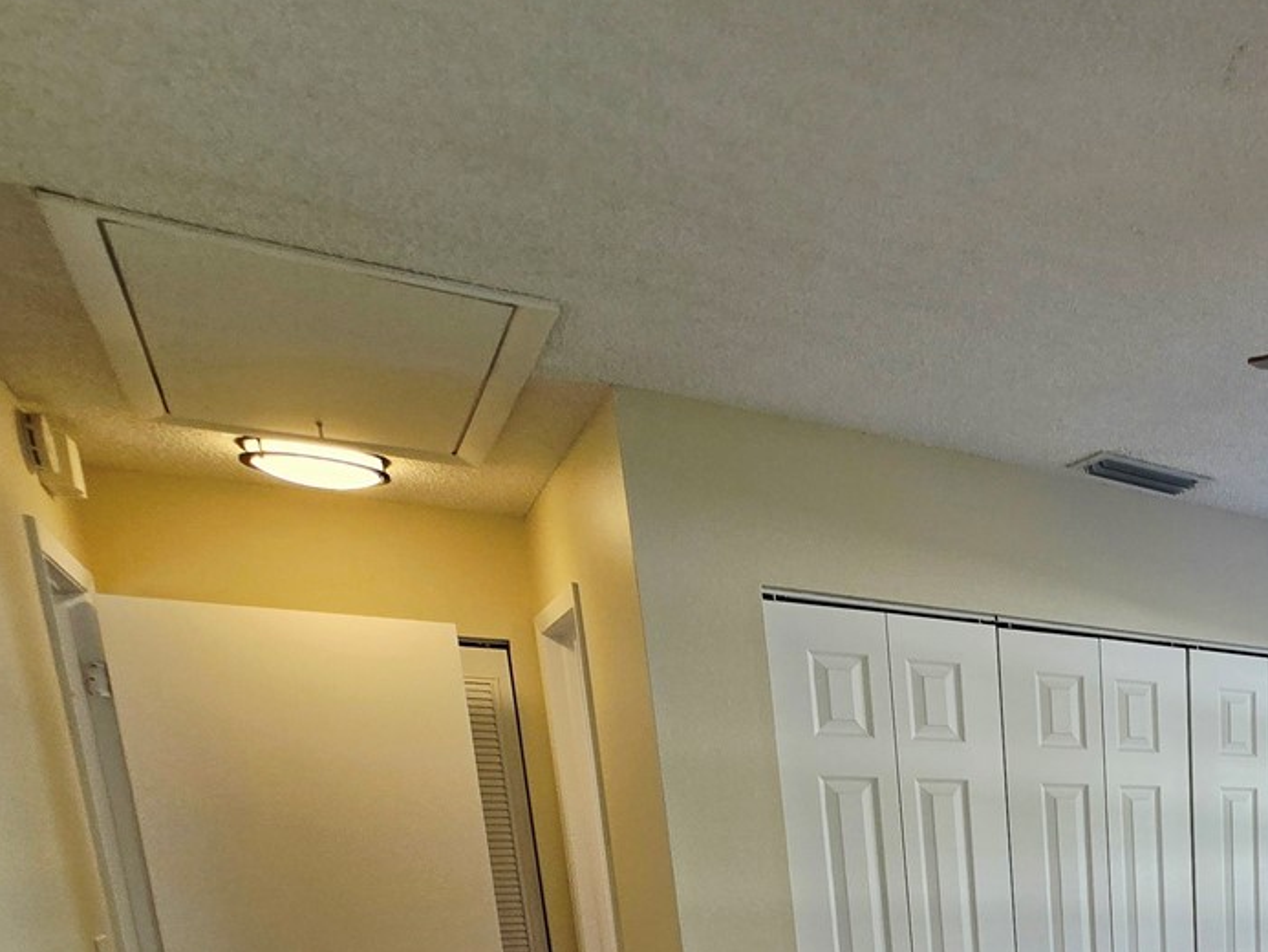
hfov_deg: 44.0
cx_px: 1431
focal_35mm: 30
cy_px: 1047
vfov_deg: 38.7
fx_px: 1099
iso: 50
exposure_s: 1/128
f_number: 2.2
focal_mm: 2.2
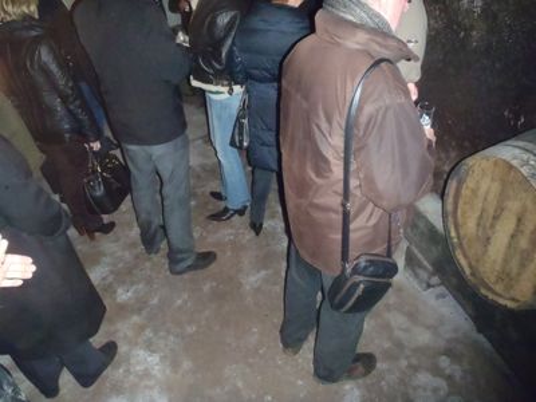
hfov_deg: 63.4
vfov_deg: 49.7
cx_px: 268
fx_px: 434
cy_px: 201
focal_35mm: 28
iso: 800
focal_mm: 5
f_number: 3.9
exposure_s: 1/30
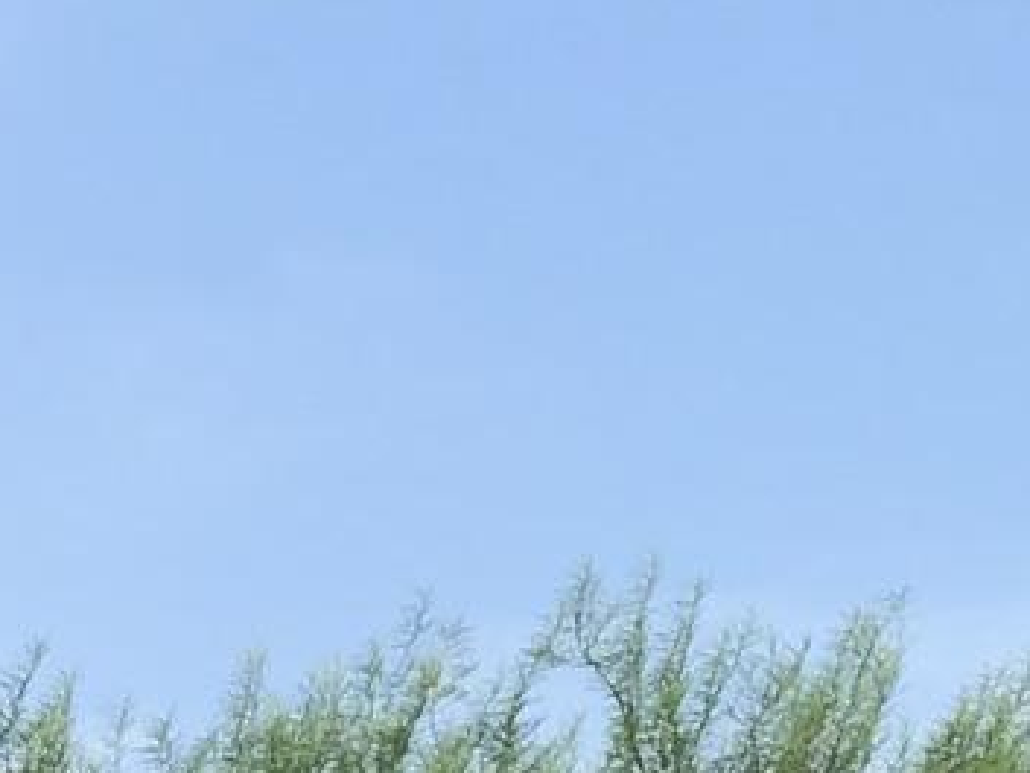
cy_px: 2234
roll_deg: -0.2
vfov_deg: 4.3
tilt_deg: -0.9
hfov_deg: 6.0
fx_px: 9852
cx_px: 578
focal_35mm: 331
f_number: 2.8
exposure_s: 1/772
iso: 20
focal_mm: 6.6
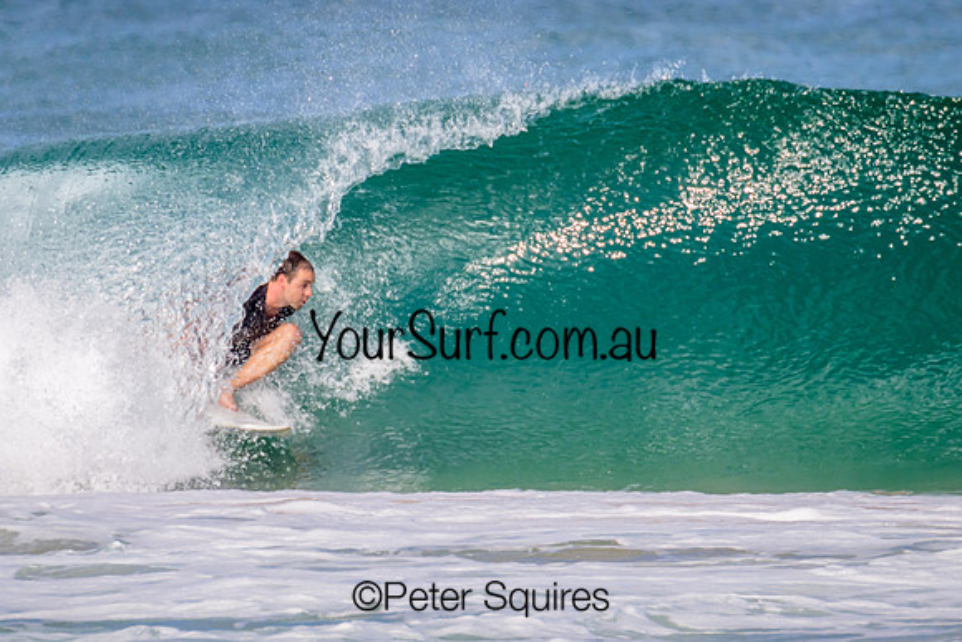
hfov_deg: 2.0
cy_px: 324
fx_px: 27505
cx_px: 412
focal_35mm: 1029
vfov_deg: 1.3
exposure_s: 1/2000
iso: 720
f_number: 11
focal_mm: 800
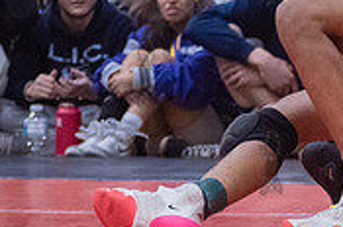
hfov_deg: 6.0
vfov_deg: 4.0
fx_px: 3224
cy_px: 103
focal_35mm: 339
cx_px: 506
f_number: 3.2
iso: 8000
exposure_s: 1/500
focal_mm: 92
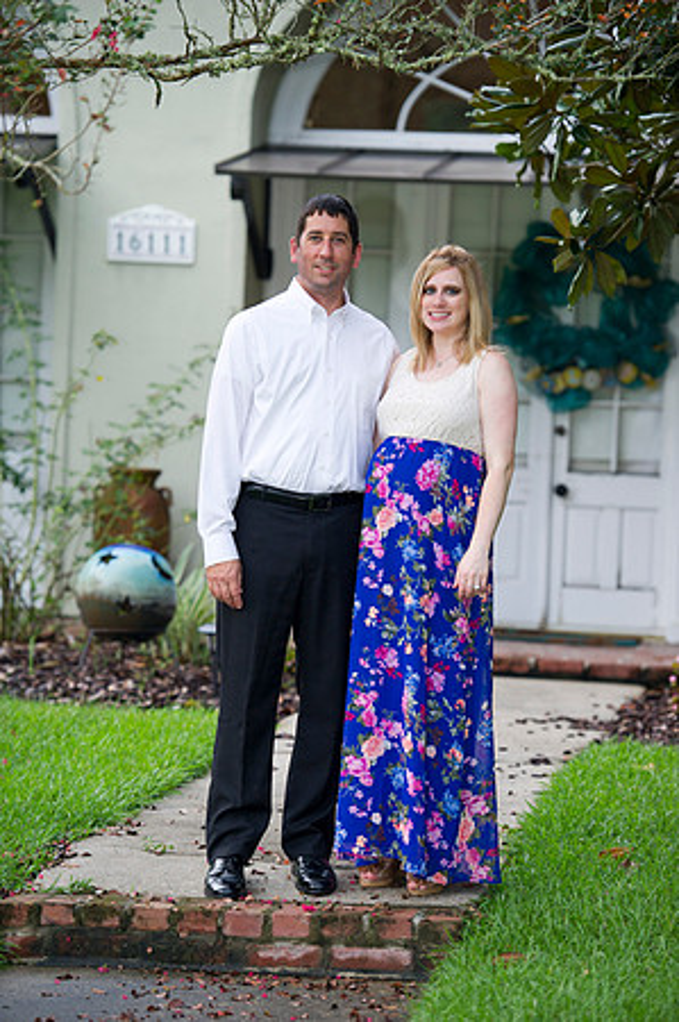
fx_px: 3828
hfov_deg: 10.1
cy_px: 511
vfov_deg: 15.2
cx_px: 340
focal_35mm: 135
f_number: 2.8
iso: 640
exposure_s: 1/100
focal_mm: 135
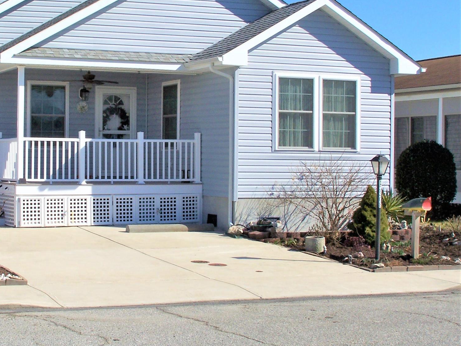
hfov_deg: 24.0
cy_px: 138
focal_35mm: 81
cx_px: 145
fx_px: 1079
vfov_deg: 18.2
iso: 80
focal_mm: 9.8
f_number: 6.3
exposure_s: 1/500
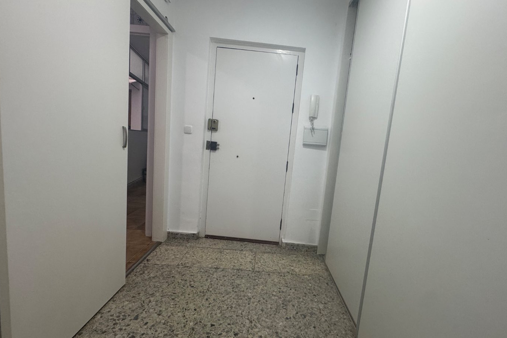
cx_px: 276
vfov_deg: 73.7
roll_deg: -5.1
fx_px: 225
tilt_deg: -5.9
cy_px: 167
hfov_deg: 96.5
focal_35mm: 16
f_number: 2.2
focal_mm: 2.22
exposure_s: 1/100
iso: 160
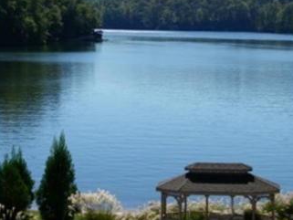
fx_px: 1025
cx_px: 204
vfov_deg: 12.2
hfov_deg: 16.2
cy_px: 73
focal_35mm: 121
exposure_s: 1/250
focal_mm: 12.2
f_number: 8.6
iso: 80
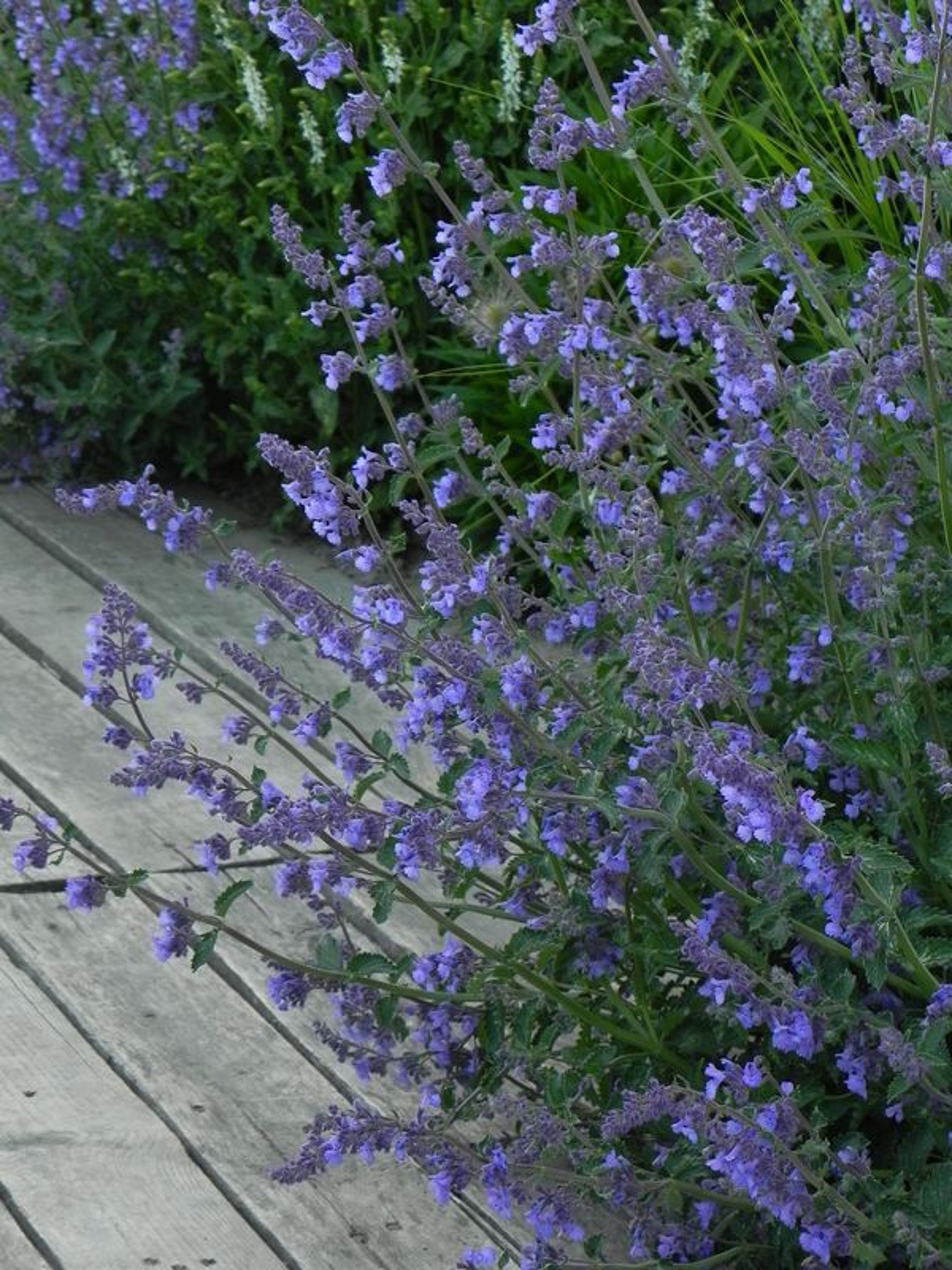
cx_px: 476
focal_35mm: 105
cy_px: 635
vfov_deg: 18.7
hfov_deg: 14.1
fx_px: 3850
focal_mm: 18.8
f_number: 4.5
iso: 160
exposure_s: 1/80
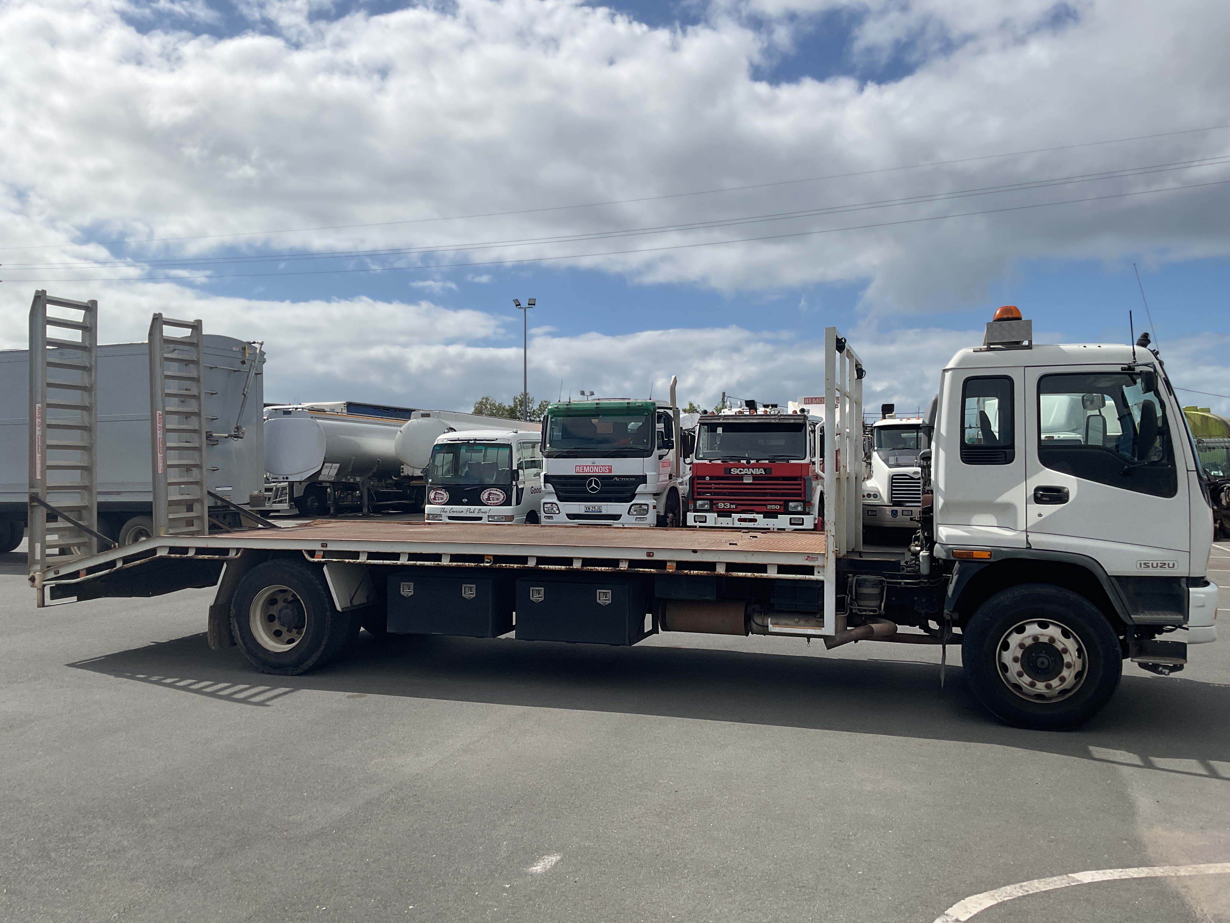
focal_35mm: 29
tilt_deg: +0.1
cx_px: 615
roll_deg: +0.1
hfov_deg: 61.7
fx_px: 1030
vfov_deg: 48.2
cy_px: 462
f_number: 1.8
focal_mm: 3
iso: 16
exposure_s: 1/4405
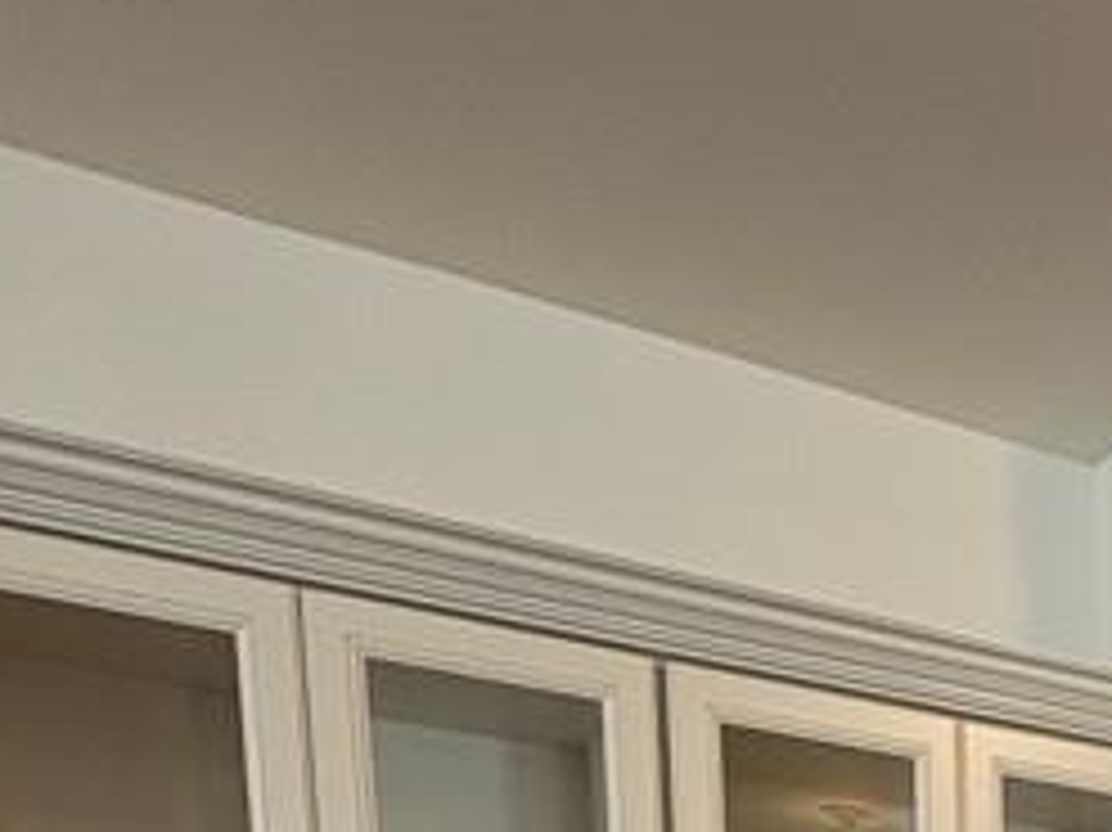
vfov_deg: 18.4
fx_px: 1862
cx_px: 1396
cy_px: 1588
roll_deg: +0.6
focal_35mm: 58
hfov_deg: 28.2
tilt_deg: -7.1
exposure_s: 1/120
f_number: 2.2
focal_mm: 2.22
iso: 160
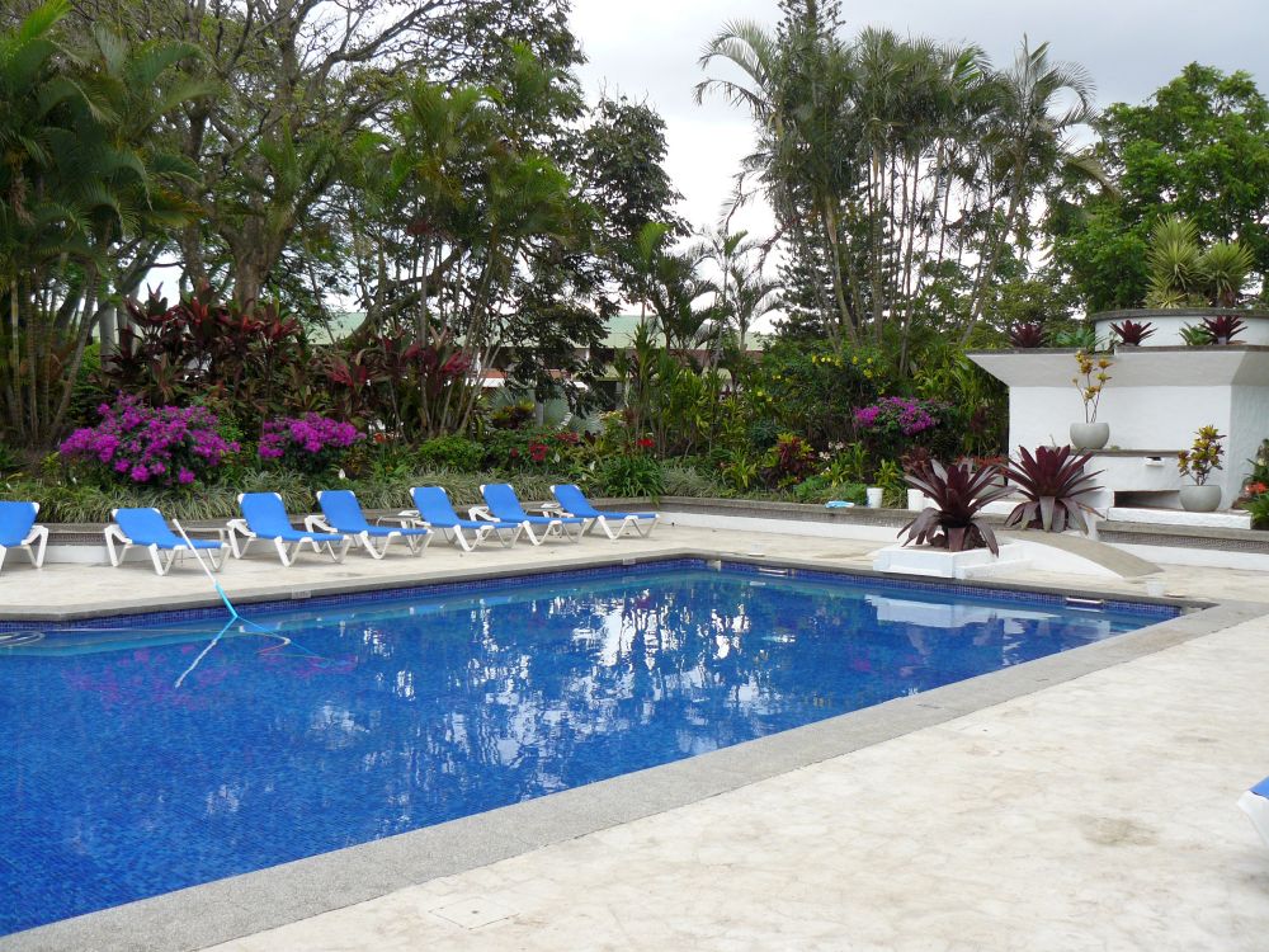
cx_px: 634
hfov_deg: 51.4
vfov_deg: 39.7
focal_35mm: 36
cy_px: 476
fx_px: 1320
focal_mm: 6
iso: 100
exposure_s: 1/125
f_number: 3.2
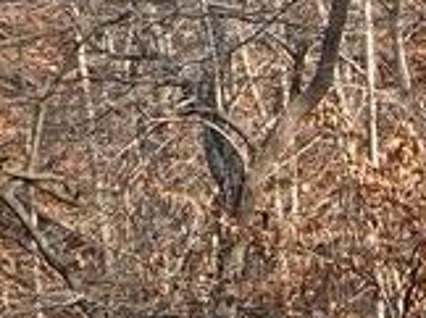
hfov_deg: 5.9
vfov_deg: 4.5
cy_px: 313
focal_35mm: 329
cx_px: 757
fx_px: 4043
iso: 20
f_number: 2
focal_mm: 6
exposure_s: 1/393
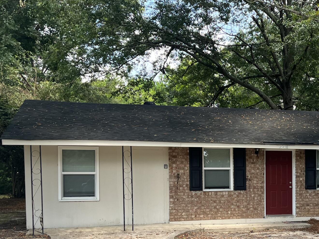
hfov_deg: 31.1
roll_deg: +0.6
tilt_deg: -0.5
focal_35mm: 59
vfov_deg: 24.5
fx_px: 544
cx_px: 293
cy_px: 183
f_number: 1.6
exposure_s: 1/335
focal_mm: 5.1
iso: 50
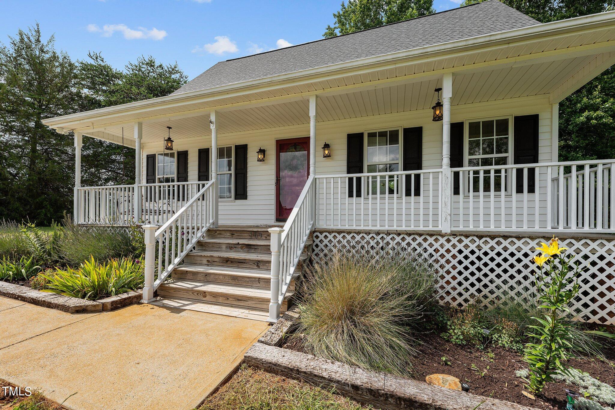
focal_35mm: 14
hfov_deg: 104.3
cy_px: 205
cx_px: 308
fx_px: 239
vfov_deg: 81.2
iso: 200
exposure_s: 1/400
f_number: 8
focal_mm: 14
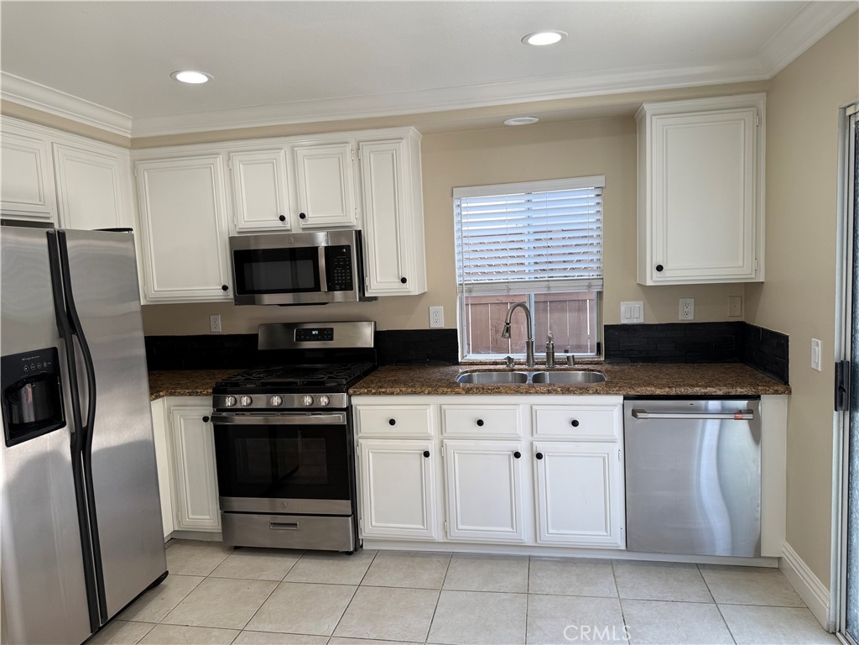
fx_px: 596
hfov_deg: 71.6
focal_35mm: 24
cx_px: 430
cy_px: 322
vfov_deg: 56.8
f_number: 1.78
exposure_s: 1/160
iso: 64
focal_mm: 6.76
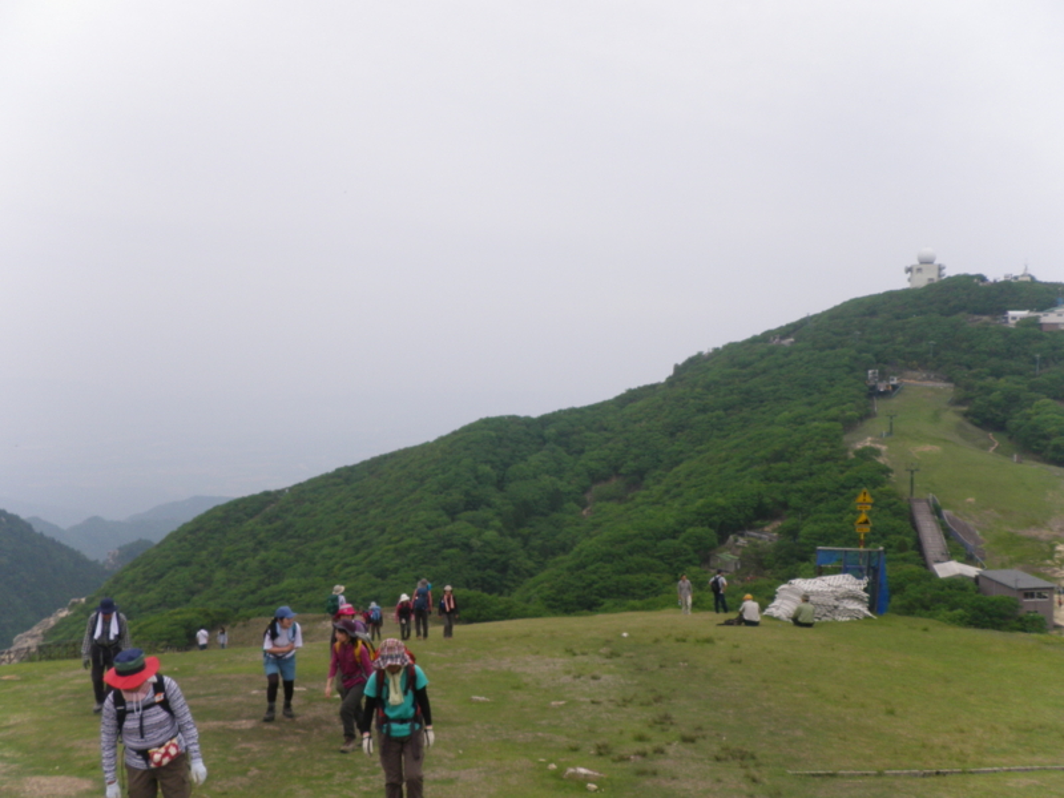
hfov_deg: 52.6
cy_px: 399
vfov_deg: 40.7
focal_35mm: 35
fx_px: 1076
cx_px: 532
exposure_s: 1/200
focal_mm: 6.2
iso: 64
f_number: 6.3
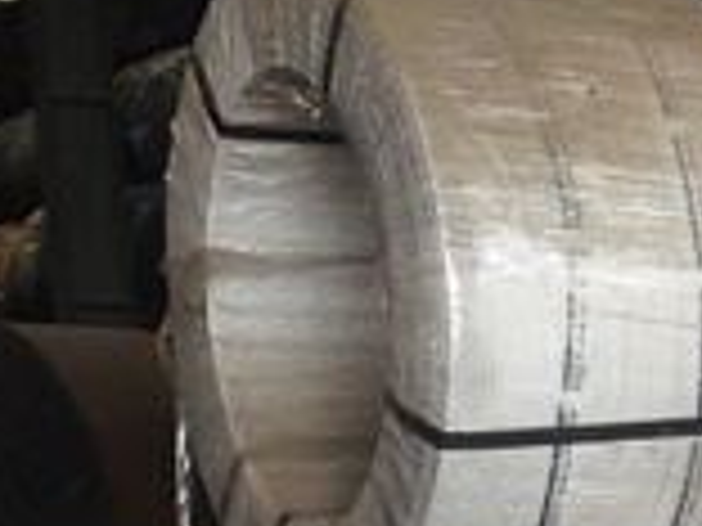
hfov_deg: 13.7
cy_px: 935
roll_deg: -0.2
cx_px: 1048
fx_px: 2738
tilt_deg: -9.4
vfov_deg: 10.4
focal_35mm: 135
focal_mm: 4.12
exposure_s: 1/120
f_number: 2.4
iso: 50
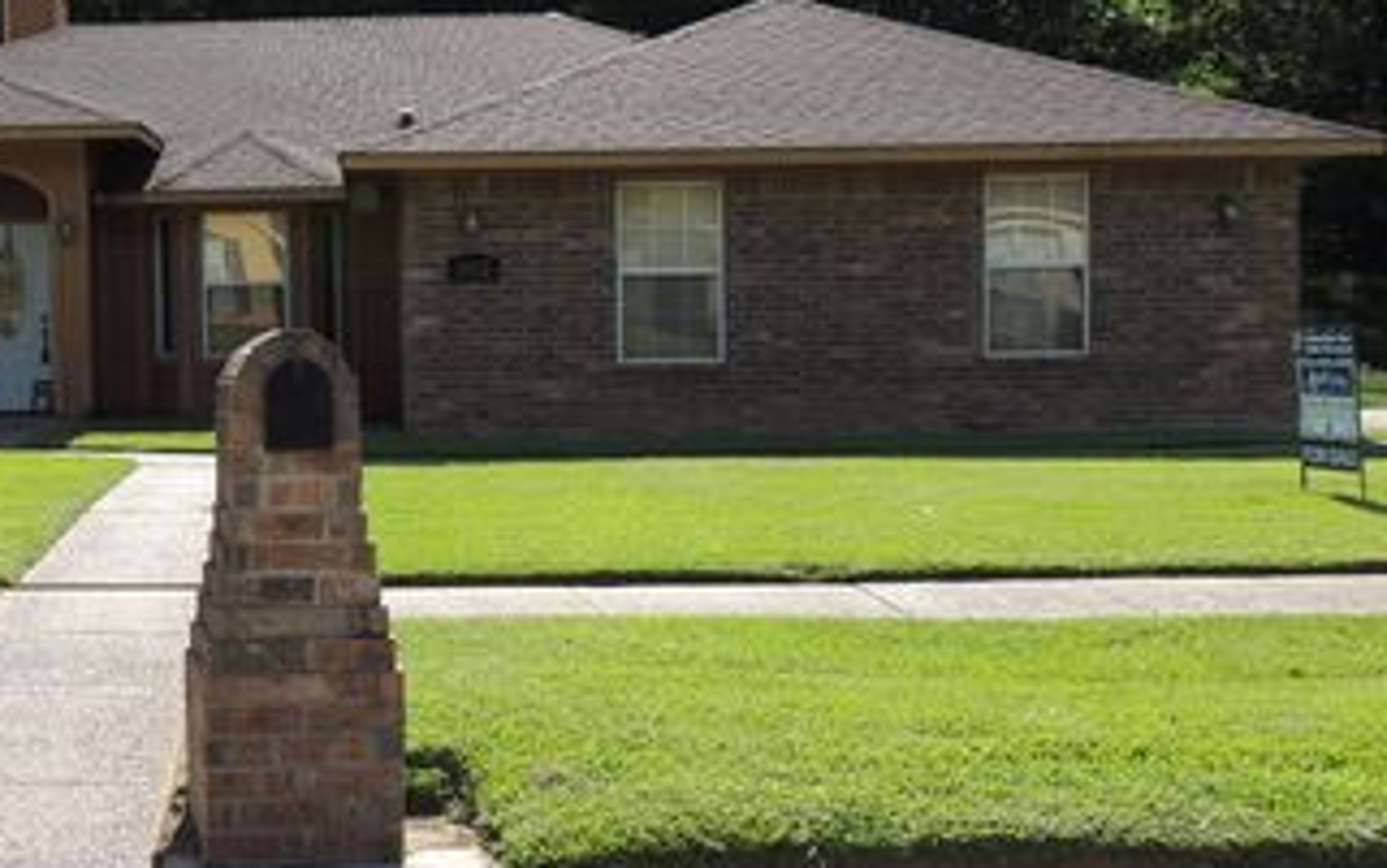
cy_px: 482
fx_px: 2496
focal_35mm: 66
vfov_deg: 19.7
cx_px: 324
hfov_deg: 30.5
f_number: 3.3
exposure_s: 1/640
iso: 100
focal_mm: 7.1
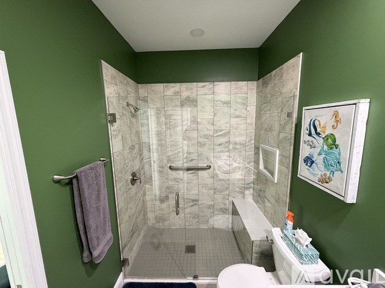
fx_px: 156
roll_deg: +1.7
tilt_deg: -8.4
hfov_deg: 102.1
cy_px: 144
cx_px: 192
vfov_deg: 85.7
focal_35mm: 14
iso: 500
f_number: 2.2
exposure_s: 1/60
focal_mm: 2.22
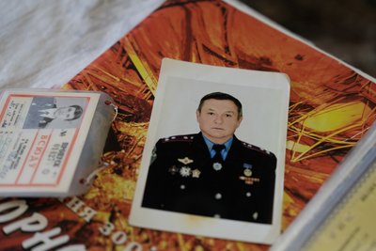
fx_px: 731
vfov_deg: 19.5
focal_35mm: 70
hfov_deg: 28.8
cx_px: 188
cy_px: 126
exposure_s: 1/200
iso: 640
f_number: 2.8
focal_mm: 70
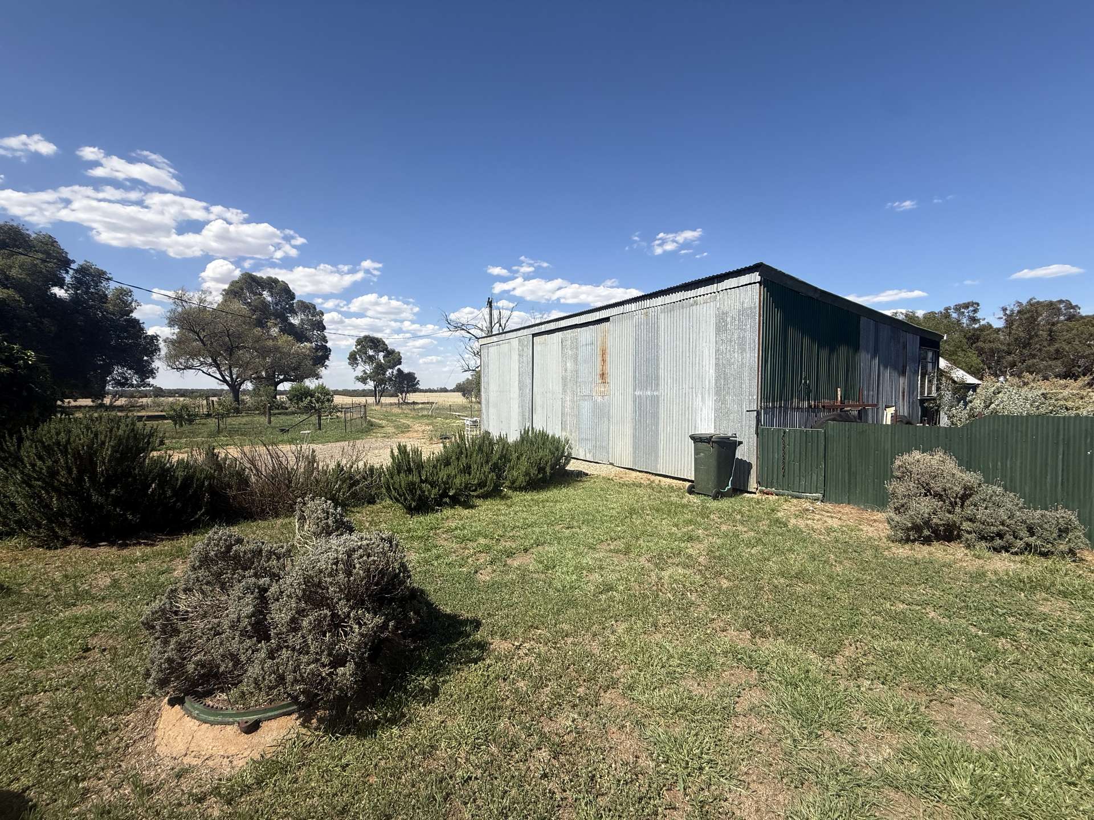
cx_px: 547
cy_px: 410
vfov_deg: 85.7
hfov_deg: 102.1
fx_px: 442
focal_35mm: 14
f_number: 2.2
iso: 50
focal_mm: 2.22
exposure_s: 1/2506
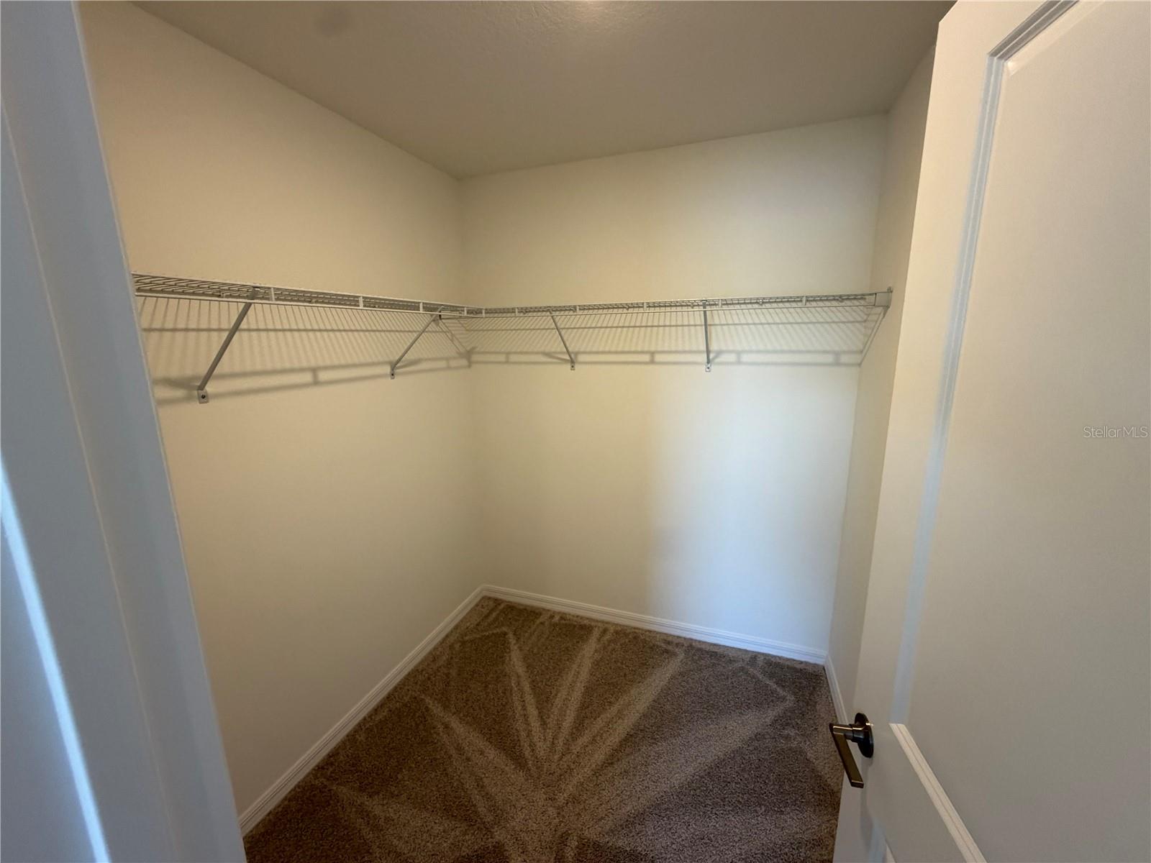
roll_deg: +0.3
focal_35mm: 14
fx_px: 466
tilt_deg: -9.2
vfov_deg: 85.7
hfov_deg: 102.1
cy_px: 432
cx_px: 576
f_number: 2.2
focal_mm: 2.22
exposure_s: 1/120
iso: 200
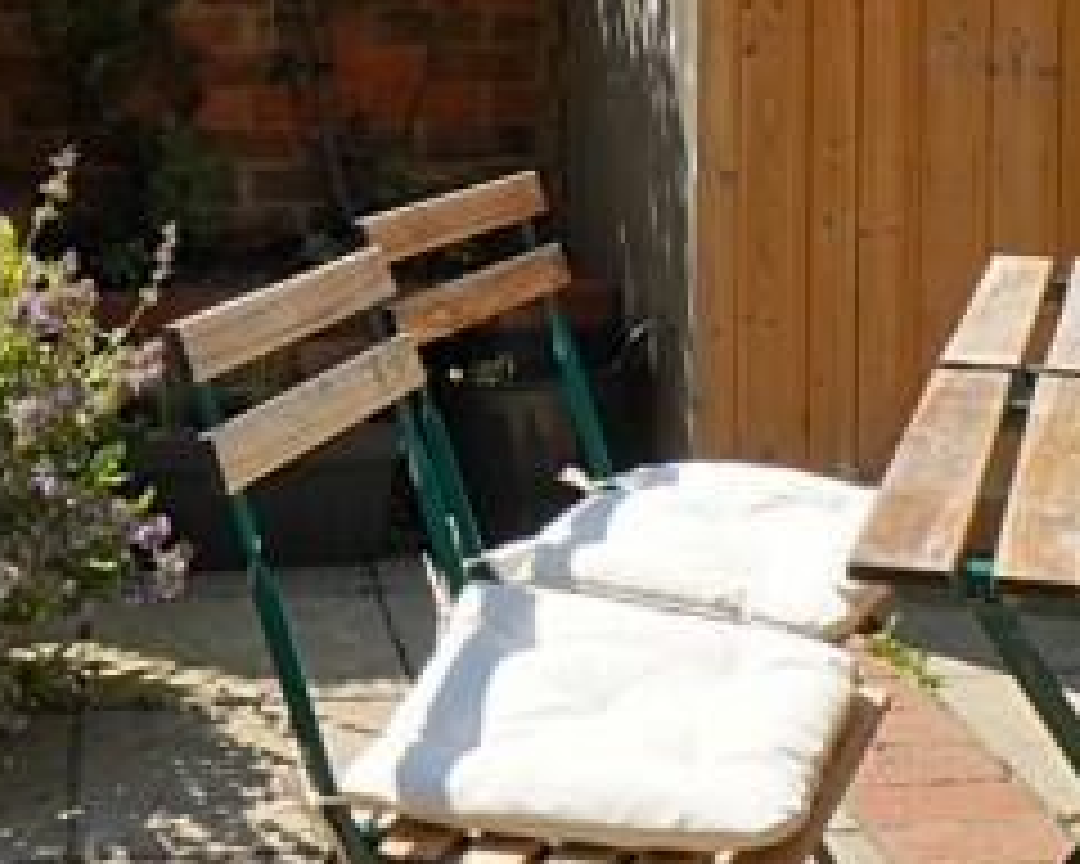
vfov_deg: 24.1
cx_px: 248
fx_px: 1918
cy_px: -22
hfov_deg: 30.8
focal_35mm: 60
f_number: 11
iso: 640
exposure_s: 1/640
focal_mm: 10
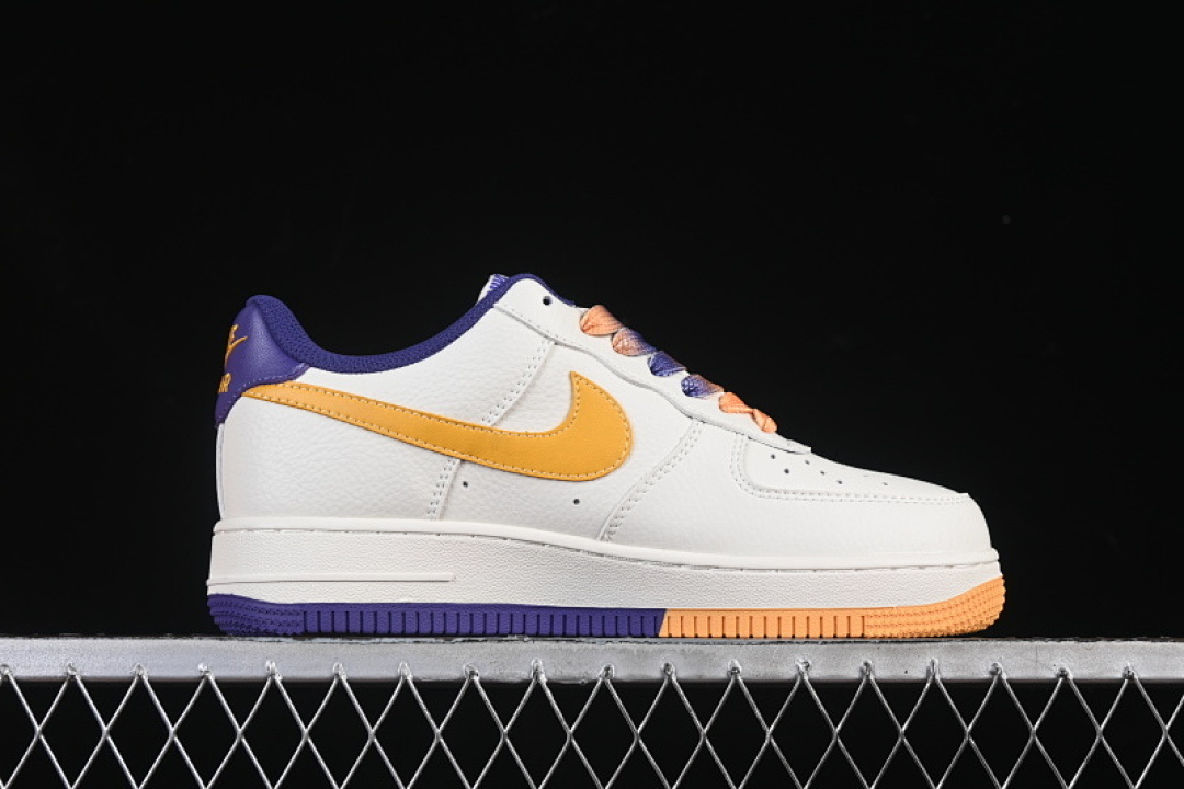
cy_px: 394
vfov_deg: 18.2
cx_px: 592
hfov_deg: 27.0
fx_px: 2466
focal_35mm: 75
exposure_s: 1/80
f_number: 8
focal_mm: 50
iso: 160
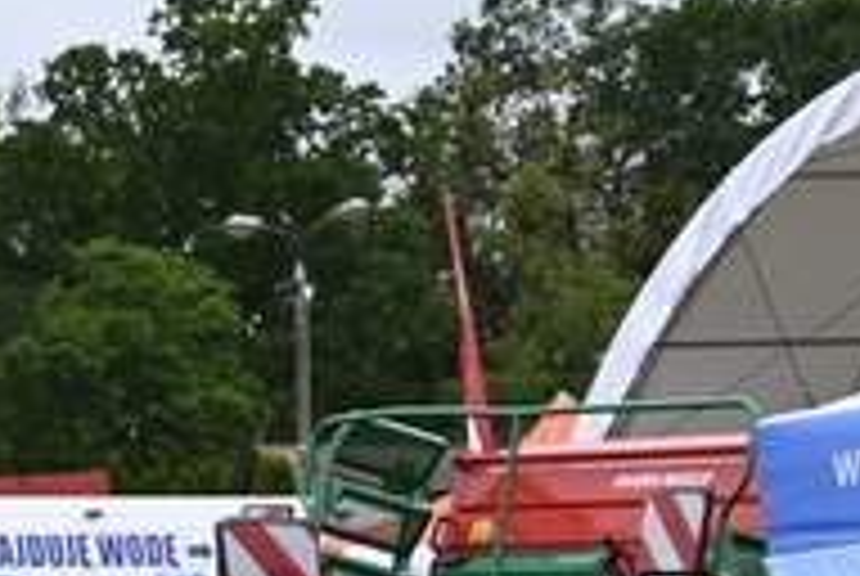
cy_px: 837
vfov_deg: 4.5
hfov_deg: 6.7
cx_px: -270
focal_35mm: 305
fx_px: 7297
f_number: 5.6
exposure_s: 1/500
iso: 250
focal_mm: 57
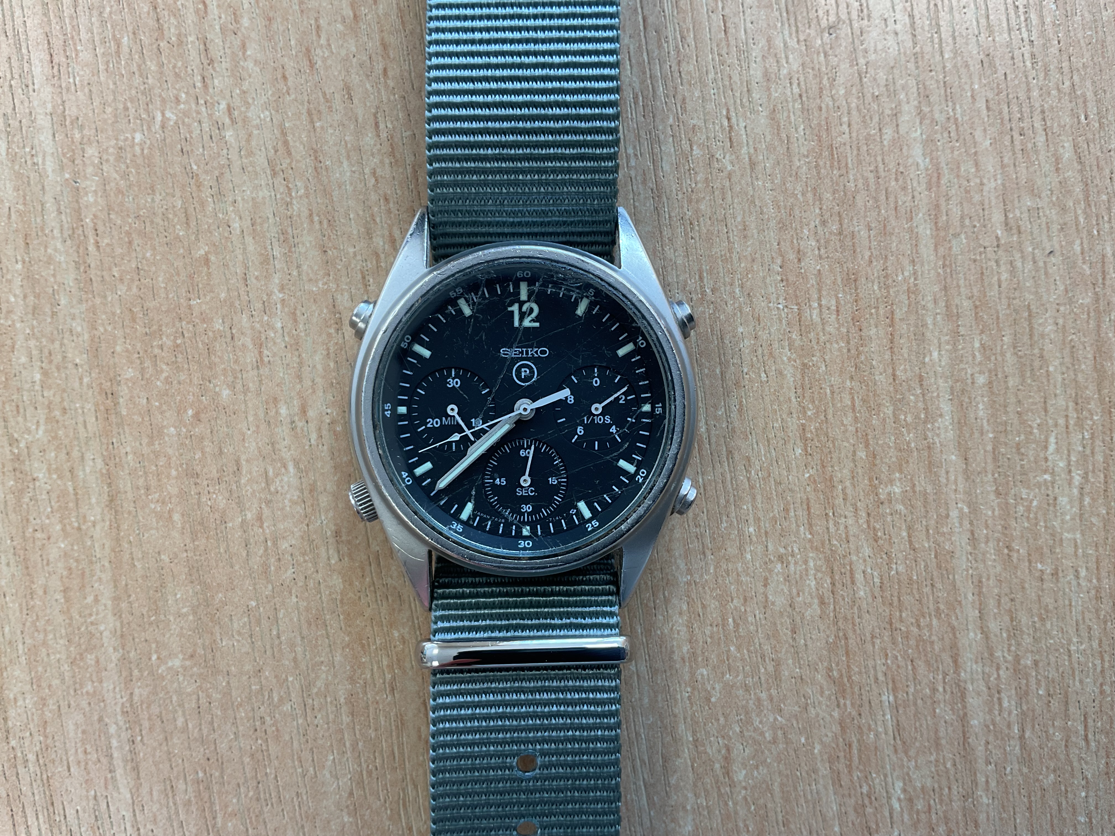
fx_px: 934
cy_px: 418
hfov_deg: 61.7
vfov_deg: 48.2
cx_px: 558
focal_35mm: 29
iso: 32
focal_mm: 3
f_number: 1.8
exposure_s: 1/120
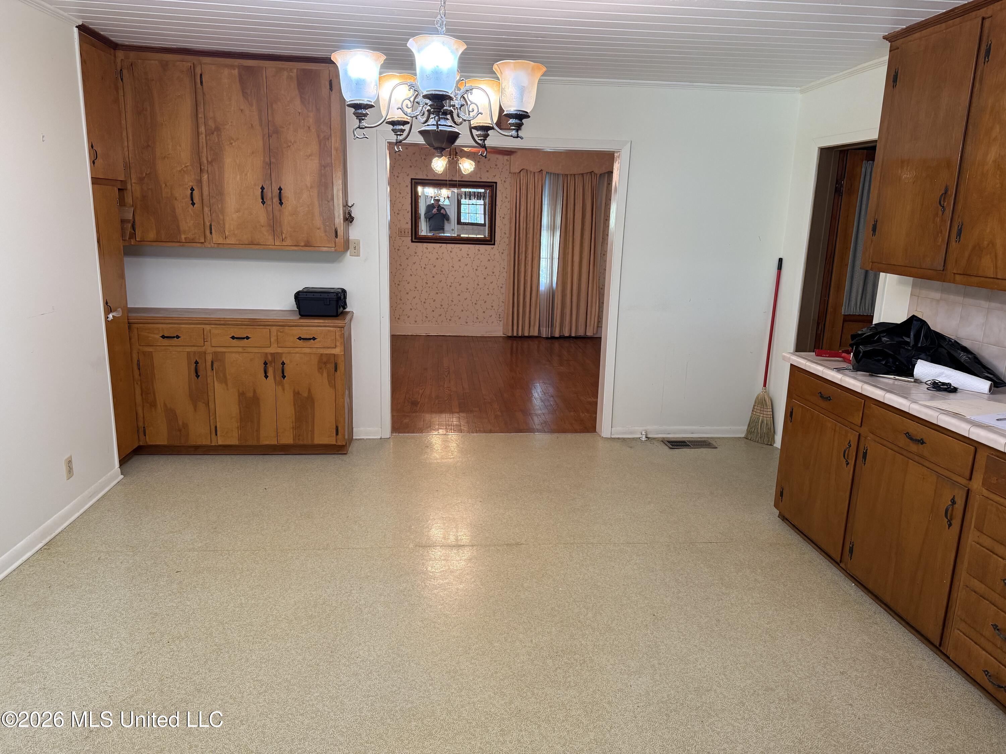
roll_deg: -2.1
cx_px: 503
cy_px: 377
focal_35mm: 24
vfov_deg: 56.8
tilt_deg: -11.9
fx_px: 697
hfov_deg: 71.6
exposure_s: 1/60
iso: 250
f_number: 1.78
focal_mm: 6.76
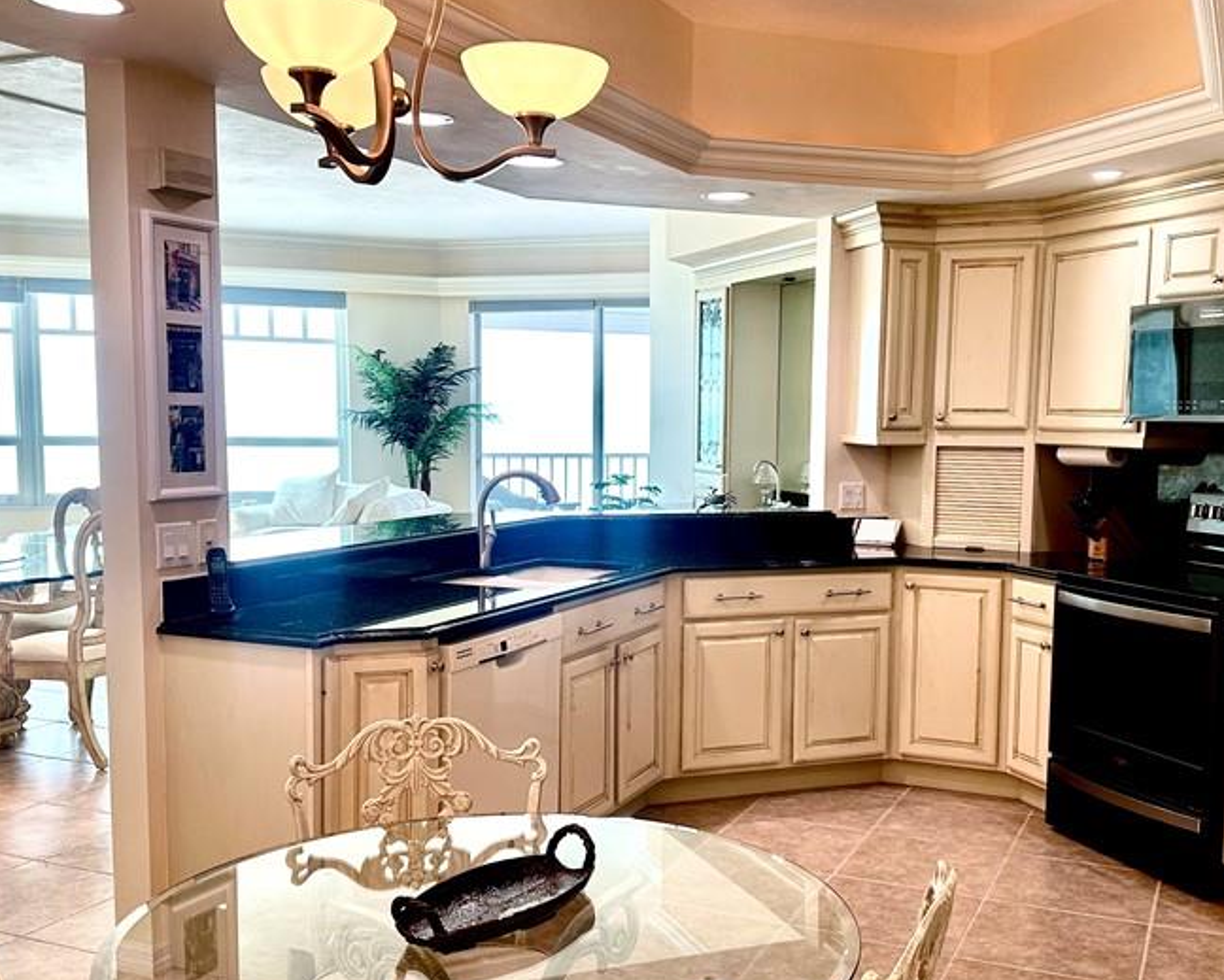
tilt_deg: -6.1
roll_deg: -1.4
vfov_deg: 40.1
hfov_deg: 49.0
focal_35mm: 37
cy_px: 551
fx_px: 1341
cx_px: 680
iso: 80
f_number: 1.78
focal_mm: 6.86
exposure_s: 1/120
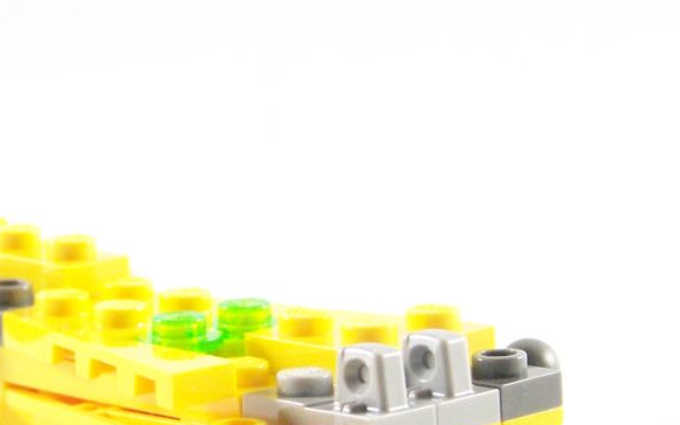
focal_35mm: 196
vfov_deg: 6.7
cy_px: 285
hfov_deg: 10.7
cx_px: 228
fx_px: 3632
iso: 400
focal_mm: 17.5
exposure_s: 1/60
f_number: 3.2
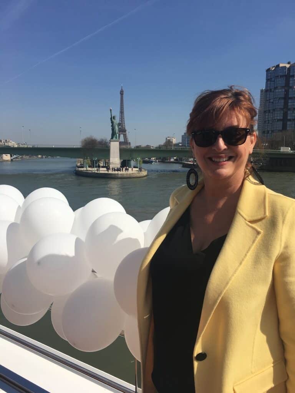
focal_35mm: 29
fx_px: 330
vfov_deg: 61.7
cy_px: 196
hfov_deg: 48.2
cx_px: 148
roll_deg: -1.2
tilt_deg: -6.8
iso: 25
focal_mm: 4.15
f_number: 2.2
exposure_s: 1/2024
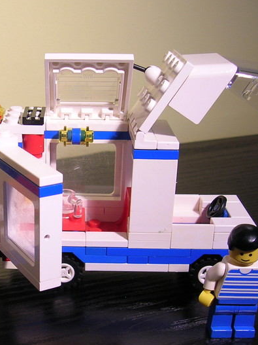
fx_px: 577
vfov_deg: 33.1
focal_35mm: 58
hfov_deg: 24.6
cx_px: 34
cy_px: 216
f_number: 2.9
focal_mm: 5.7
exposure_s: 1/15.2
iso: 50
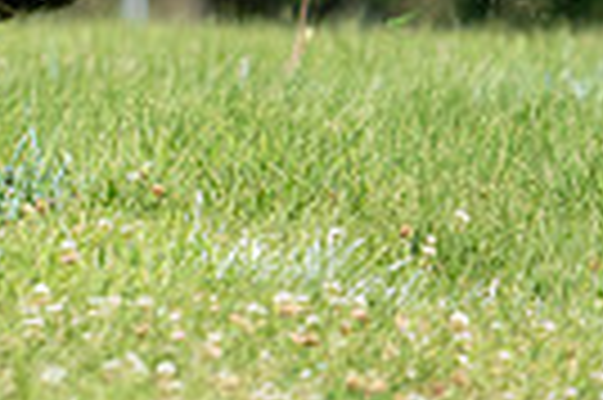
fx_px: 18637
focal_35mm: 1114
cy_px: -407
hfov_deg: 1.9
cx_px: -310
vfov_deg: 1.2
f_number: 5.6
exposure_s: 1/4000
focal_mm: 257
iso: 1250
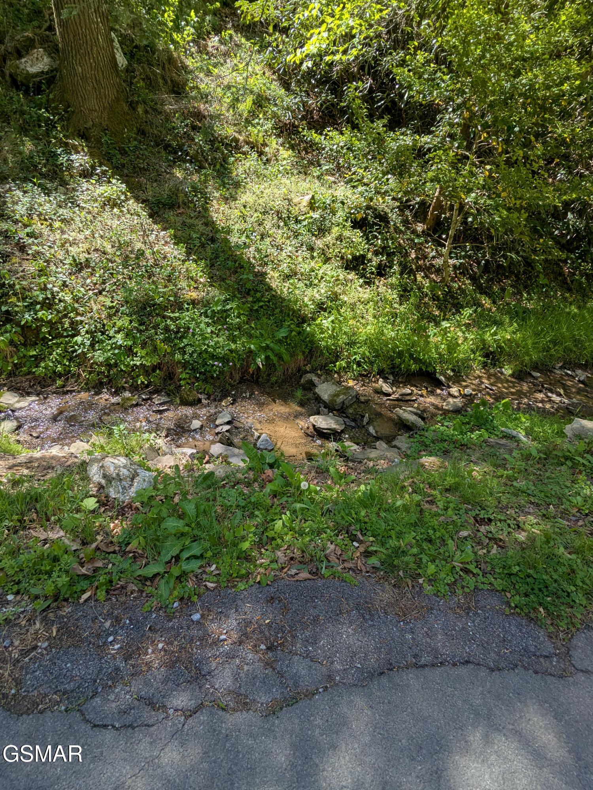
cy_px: 395
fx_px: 365
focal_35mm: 16
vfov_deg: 94.5
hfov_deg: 78.1
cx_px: 296
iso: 46
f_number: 2.2
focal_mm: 2.35
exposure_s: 1/362
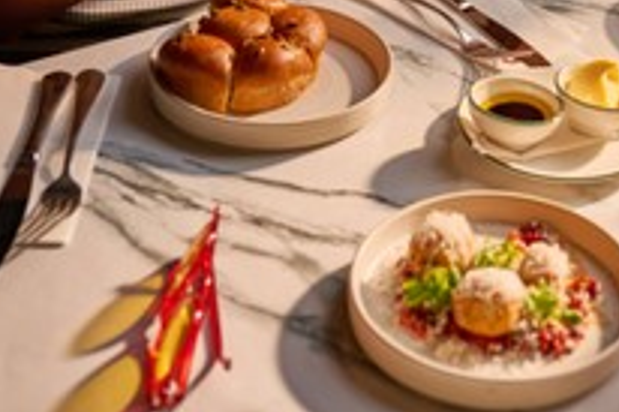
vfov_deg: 15.8
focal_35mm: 83
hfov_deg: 23.6
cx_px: 595
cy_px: -83
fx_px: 1430
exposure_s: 1/400
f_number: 4
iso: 125
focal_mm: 33.5
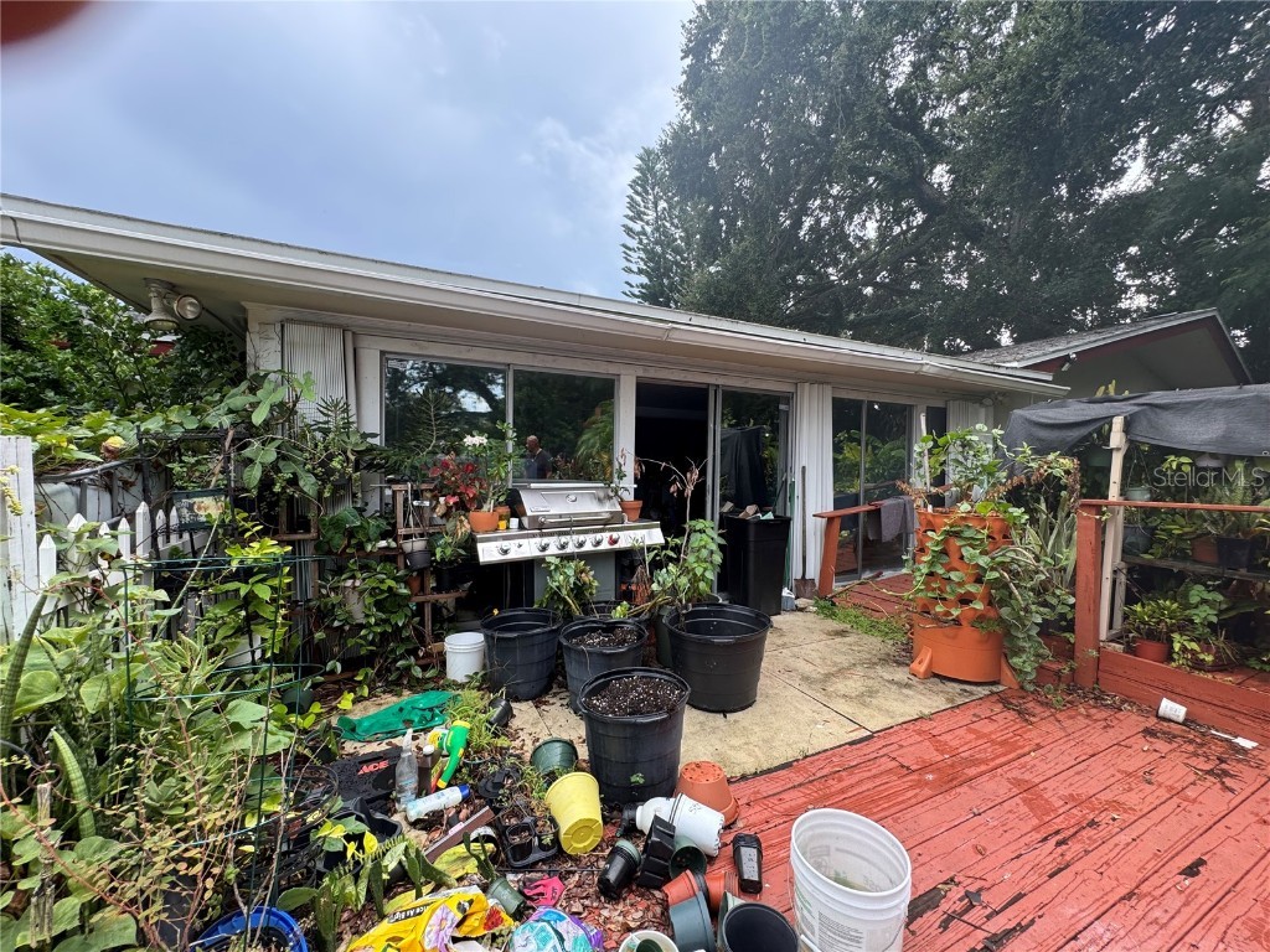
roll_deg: -1.5
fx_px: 514
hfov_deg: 102.1
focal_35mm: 14
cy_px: 476
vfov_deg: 85.7
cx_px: 635
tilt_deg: -2.5
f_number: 2.2
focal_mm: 2.22
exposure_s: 1/193
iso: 40
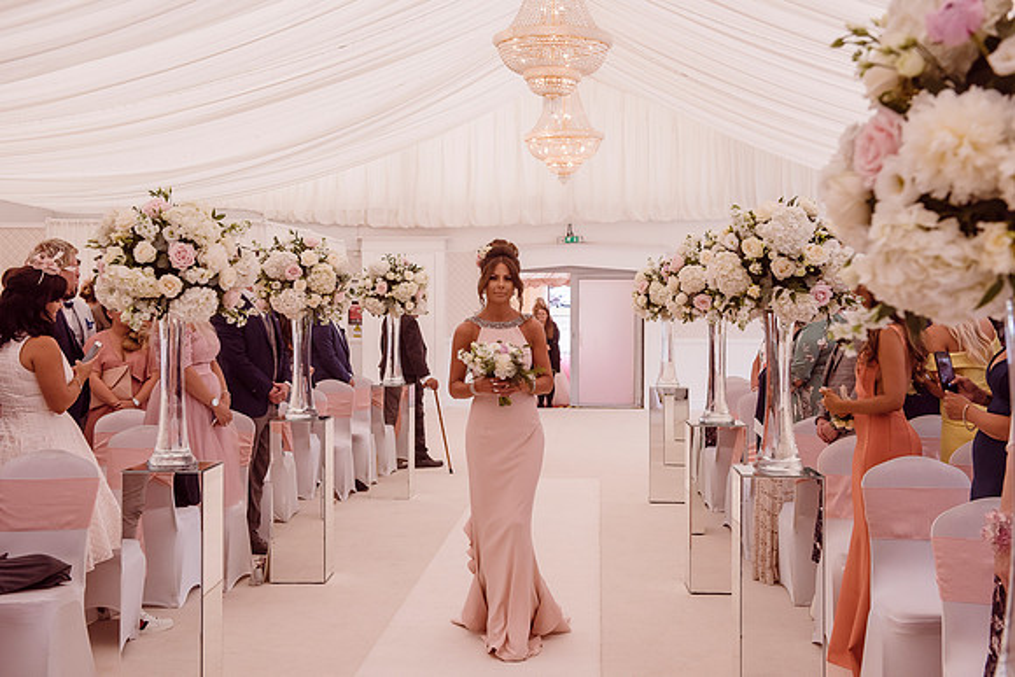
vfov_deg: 28.1
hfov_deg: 41.1
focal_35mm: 48
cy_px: 338
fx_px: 1354
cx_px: 508
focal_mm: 48
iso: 640
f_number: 5.6
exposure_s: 1/500
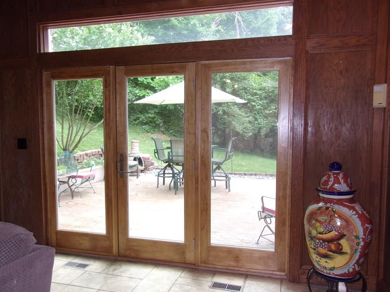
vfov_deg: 46.8
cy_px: 154
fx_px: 338
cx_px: 174
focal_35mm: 30
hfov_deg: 59.8
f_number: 3
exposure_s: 1/34
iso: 167
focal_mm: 4.9
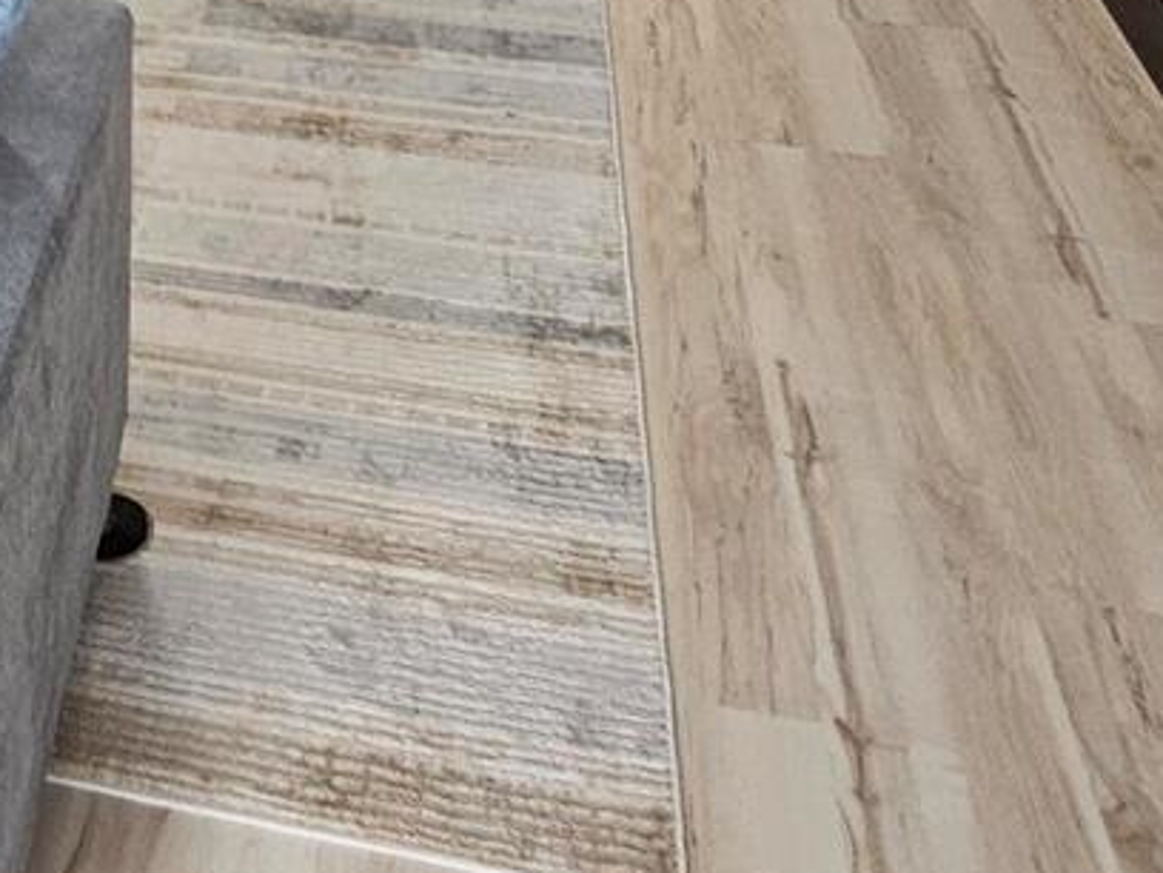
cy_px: -340
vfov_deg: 24.1
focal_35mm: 51
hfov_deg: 34.0
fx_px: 1713
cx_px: -14
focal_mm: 2.2
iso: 250
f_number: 2.2
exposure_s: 1/60
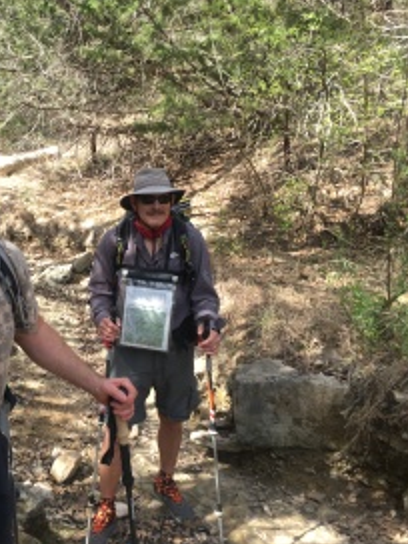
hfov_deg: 35.7
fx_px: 613
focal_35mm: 39
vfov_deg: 47.9
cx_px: 84
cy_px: 272
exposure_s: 1/176
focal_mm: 4.15
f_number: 2.2
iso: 25
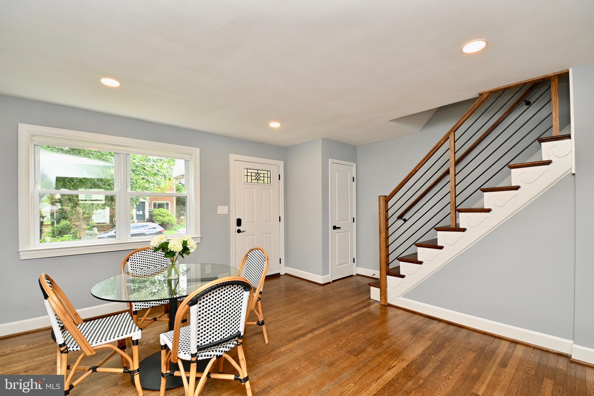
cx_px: 297
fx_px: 247
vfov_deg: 77.3
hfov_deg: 100.4
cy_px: 198
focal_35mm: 15
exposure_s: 1/40
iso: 320
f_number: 7.1
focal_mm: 10
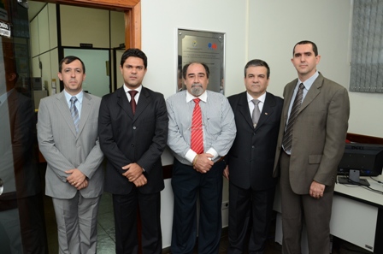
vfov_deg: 47.8
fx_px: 287
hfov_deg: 67.5
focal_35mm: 27
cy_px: 127
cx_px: 192
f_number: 7.1
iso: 800
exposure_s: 1/80
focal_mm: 18
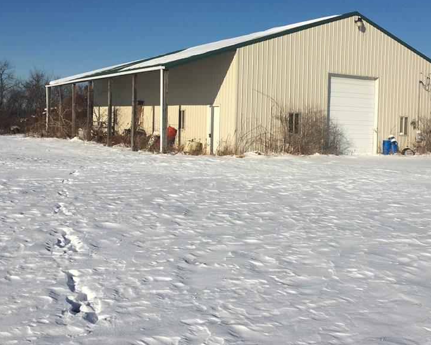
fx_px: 510
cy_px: 136
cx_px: 245
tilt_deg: -1.2
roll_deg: -0.8
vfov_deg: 37.2
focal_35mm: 40
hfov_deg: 45.7
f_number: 2.2
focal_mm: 4.15
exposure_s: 1/3846
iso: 25
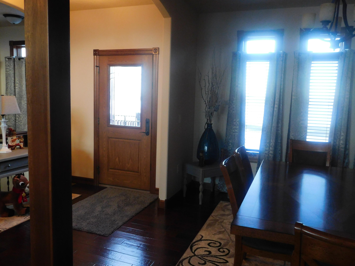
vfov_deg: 46.8
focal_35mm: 30
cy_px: 133
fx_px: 308
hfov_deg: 60.0
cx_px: 178
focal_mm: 5.3
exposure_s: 1/30
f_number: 3.2
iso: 400
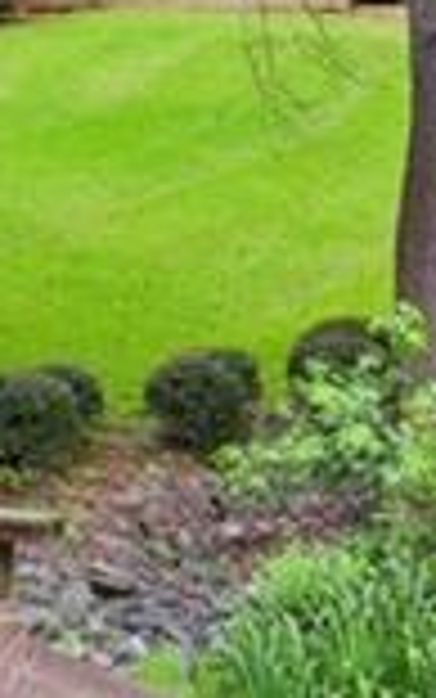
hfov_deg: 7.0
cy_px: 74
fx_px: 3571
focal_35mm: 188
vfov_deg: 11.1
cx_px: -36
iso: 200
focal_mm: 10.26
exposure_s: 1/4
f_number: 4.5
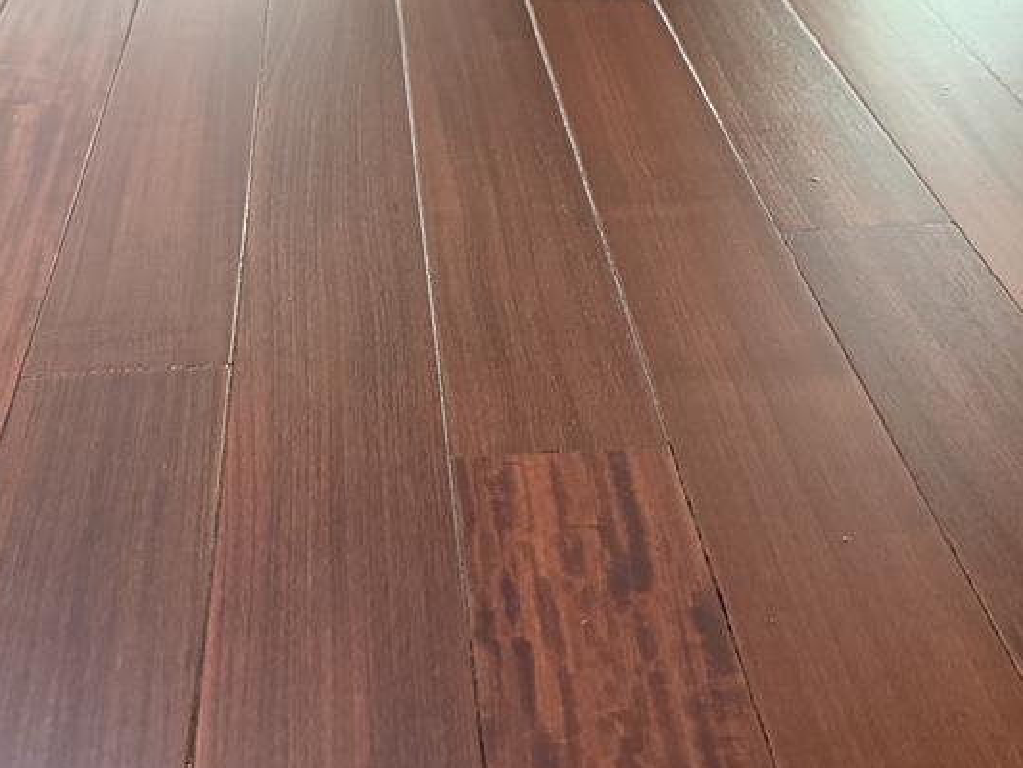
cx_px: 518
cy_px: 211
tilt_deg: -26.7
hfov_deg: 35.5
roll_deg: +1.1
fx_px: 1596
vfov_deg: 26.8
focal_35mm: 54
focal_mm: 6.76
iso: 800
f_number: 1.78
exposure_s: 1/60
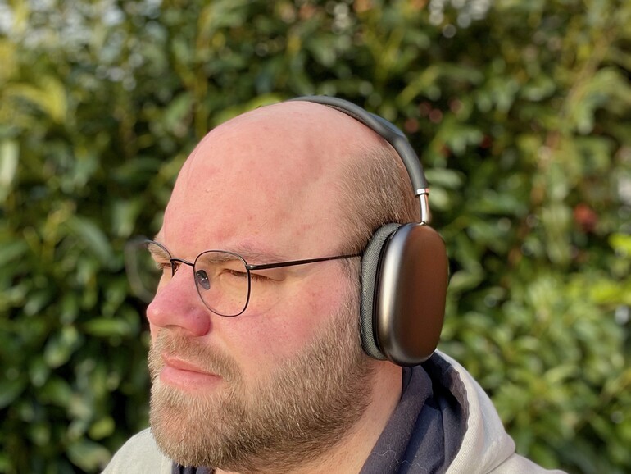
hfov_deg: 59.9
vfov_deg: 46.8
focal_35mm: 30
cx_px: 316
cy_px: 237
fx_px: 547
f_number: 2.2
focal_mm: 2.71
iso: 25
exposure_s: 1/258
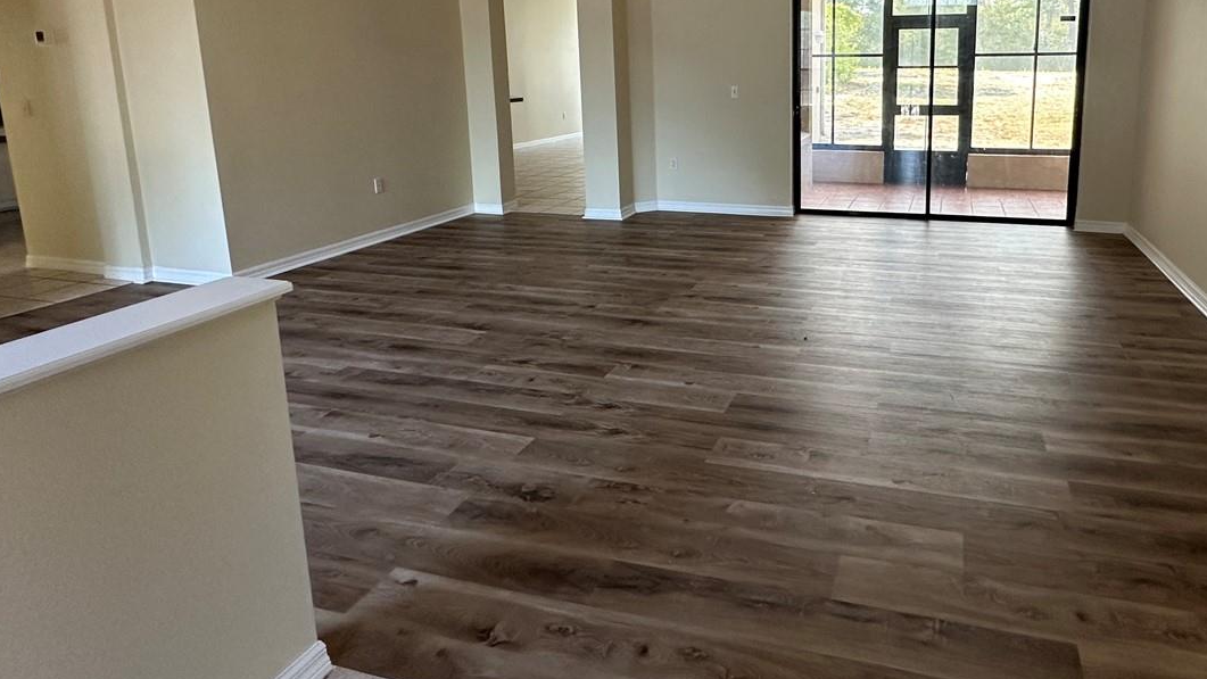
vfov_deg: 48.0
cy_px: 184
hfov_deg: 77.2
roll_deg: +0.7
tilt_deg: -10.1
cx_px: 759
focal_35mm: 23
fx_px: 736
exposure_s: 1/99
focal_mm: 2.22
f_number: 2.2
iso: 250
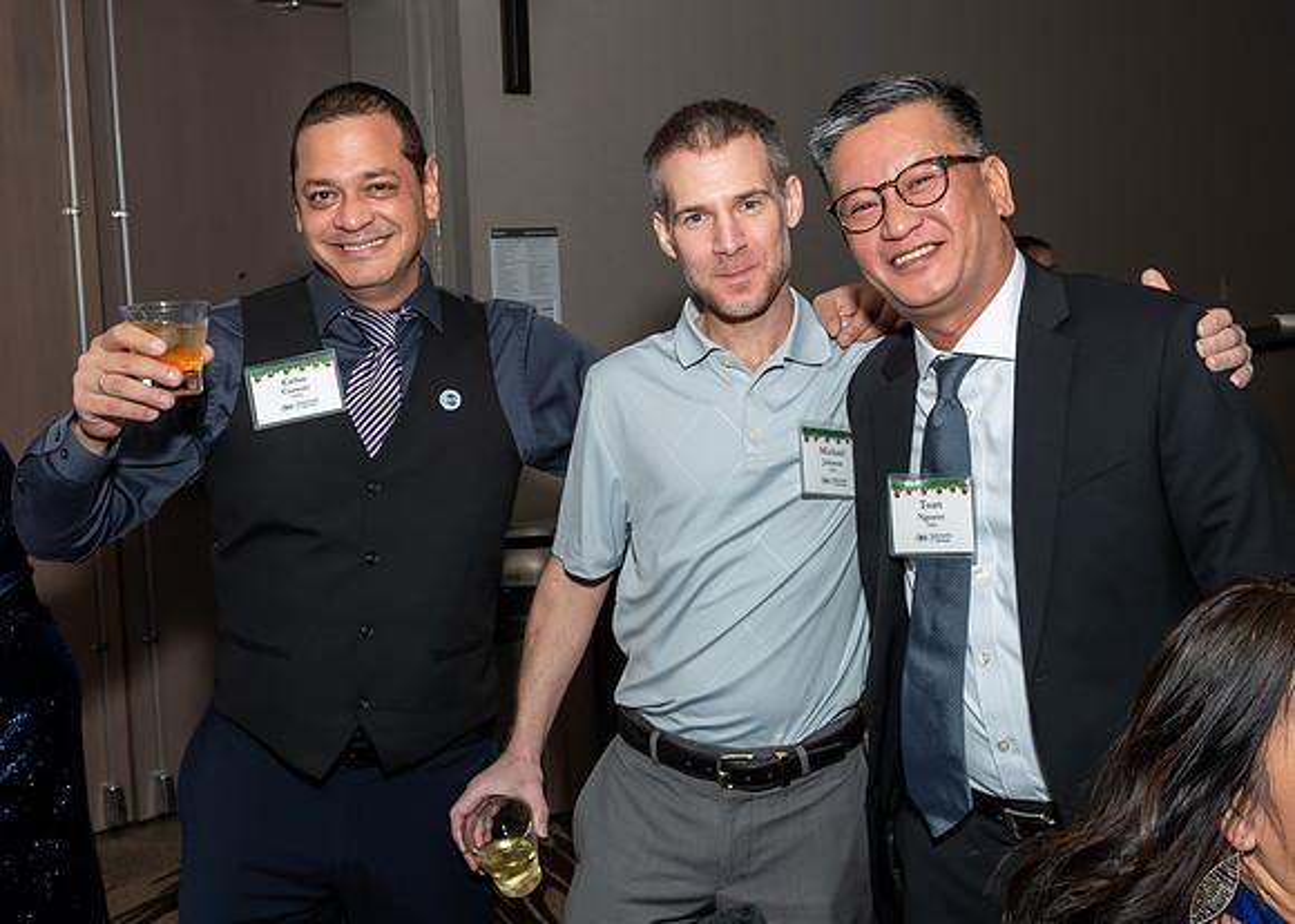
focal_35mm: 46
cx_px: 555
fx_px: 1687
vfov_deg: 30.6
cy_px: 424
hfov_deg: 41.9
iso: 400
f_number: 6.3
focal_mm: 23
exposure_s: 1/250
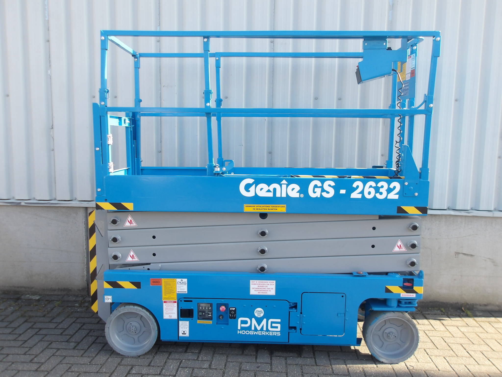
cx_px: 251
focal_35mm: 27
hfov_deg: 65.3
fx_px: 392
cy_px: 188
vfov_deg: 51.4
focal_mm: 4.9
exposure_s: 1/211
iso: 100
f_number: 3
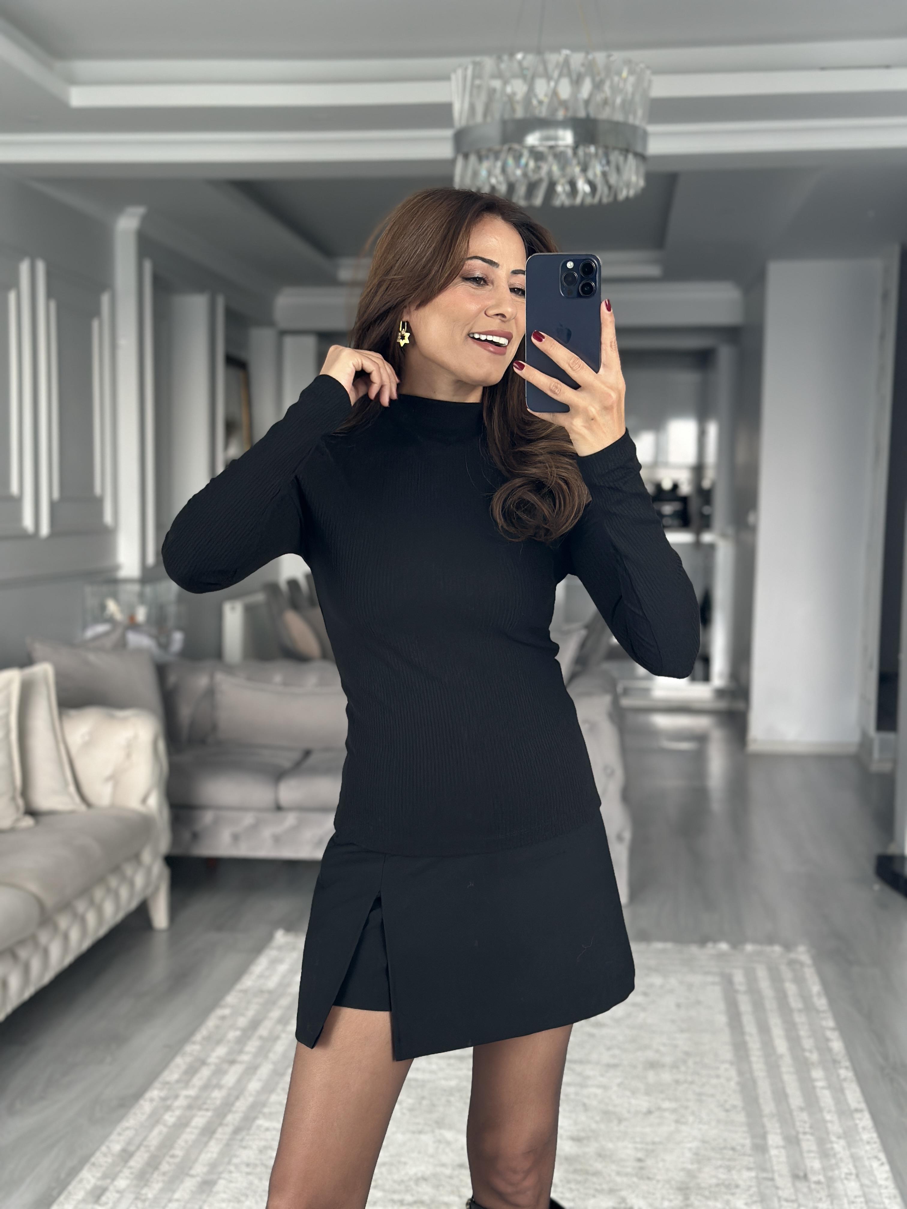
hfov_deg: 30.3
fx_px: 1677
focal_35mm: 48
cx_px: 454
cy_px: 604
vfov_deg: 39.7
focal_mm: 6.86
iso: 125
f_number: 1.78
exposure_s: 1/65
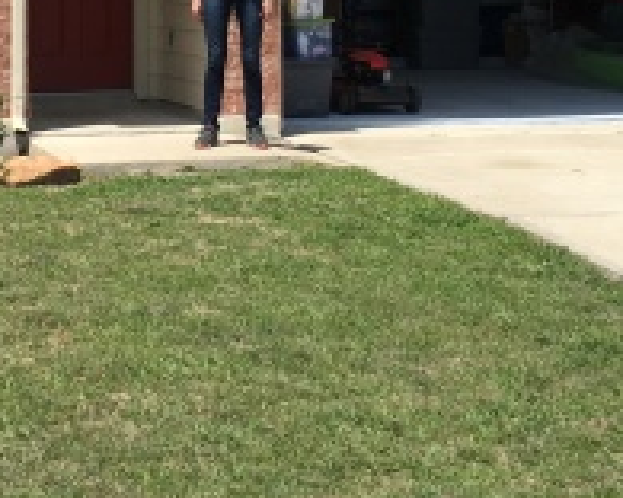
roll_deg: +0.6
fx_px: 1715
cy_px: -93
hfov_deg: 20.3
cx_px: 96
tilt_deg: +1.7
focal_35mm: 93
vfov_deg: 15.9
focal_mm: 4.15
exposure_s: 1/1637
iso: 25
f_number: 2.2
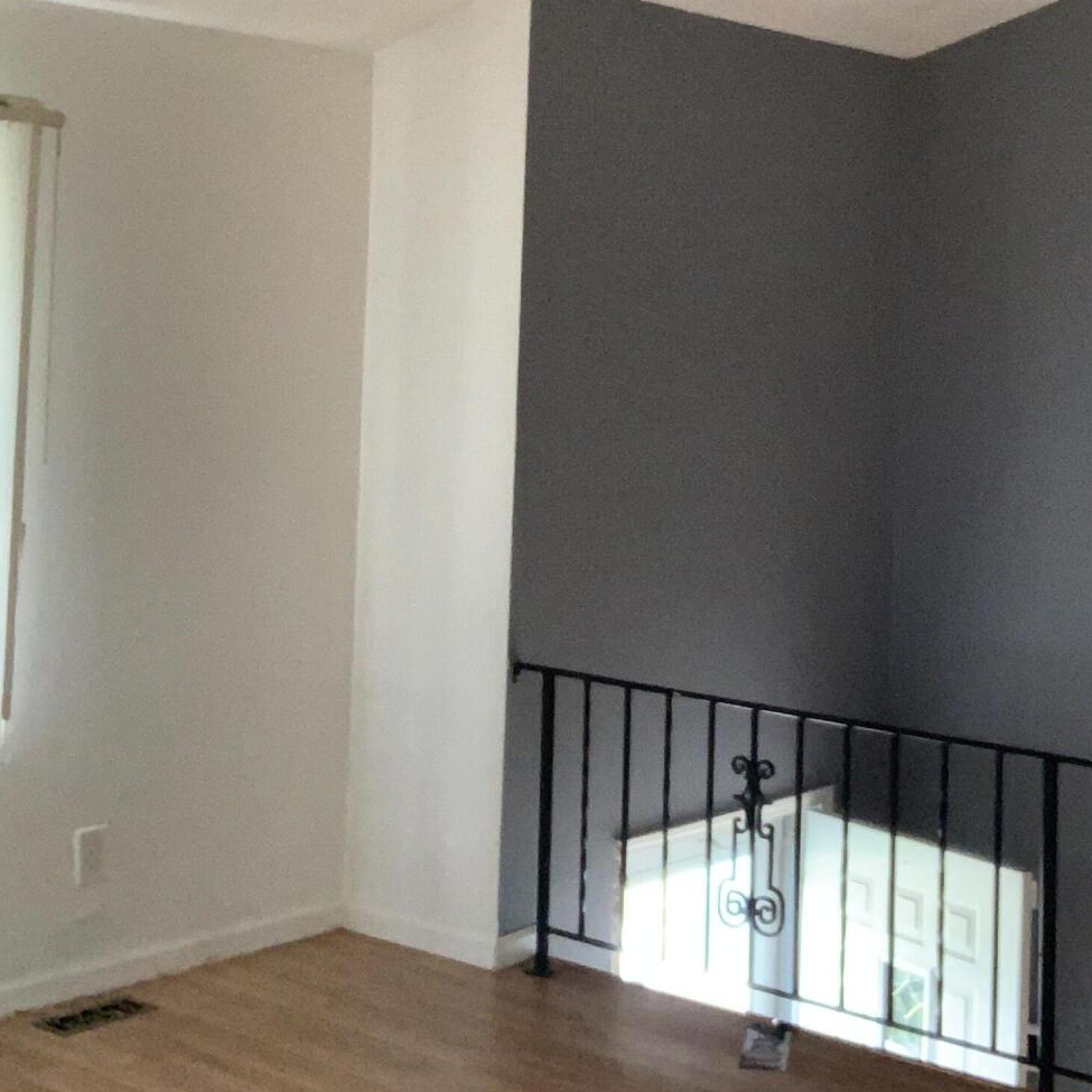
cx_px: 745
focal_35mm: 58
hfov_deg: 29.3
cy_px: 305
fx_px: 2070
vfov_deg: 29.2
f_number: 2.2
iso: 320
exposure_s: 1/40
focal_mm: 2.87
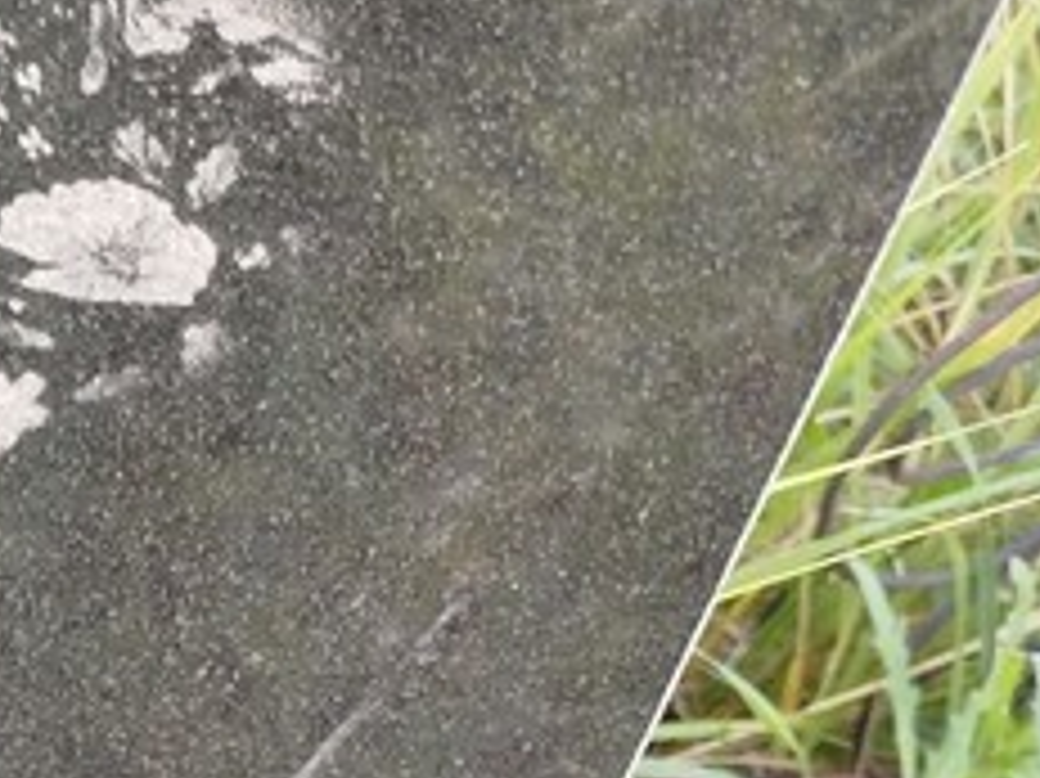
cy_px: 1021
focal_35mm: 83
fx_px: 2492
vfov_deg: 16.7
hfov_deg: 20.4
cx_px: -500
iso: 400
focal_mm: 5.31
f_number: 1.7
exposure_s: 1/33
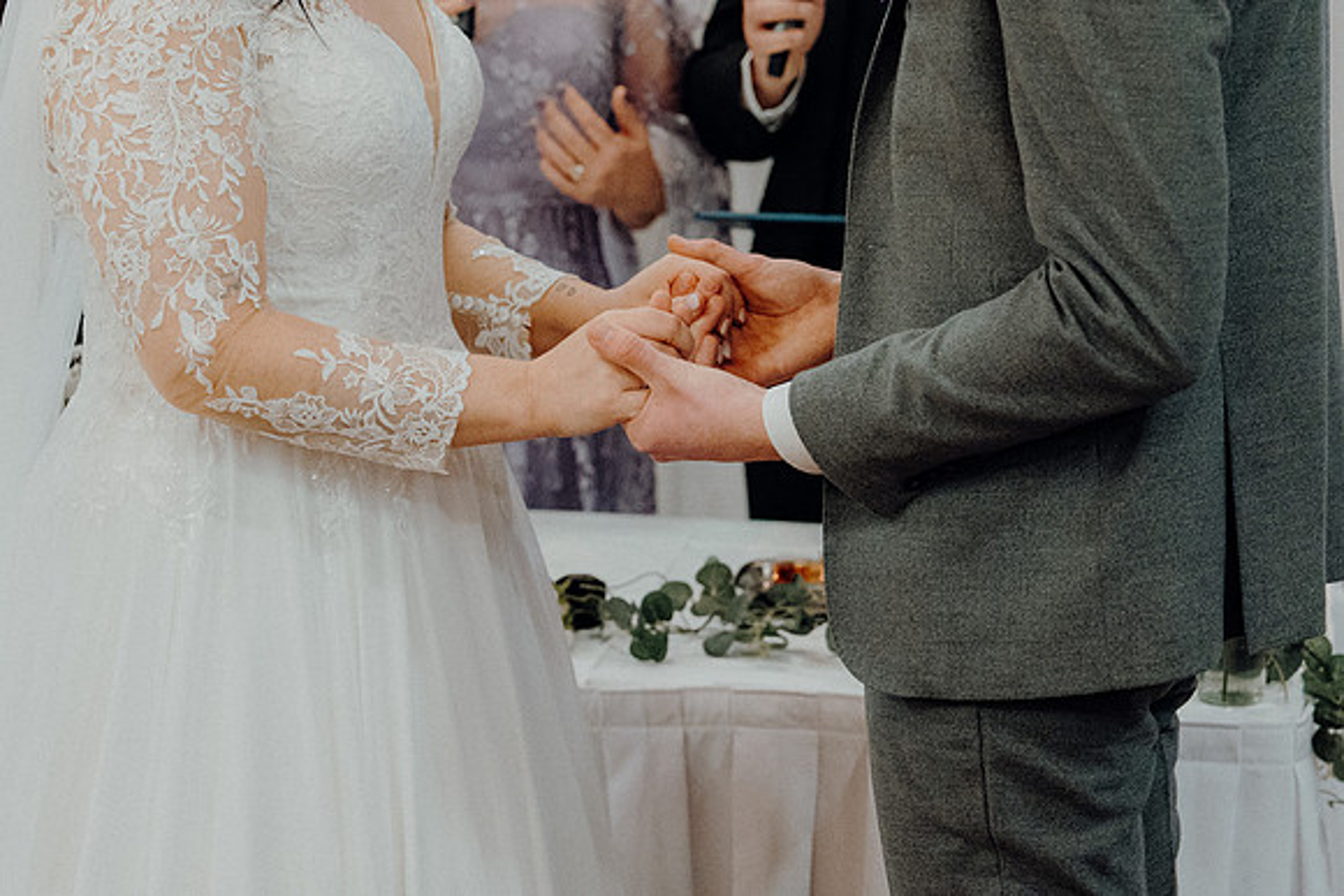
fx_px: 3921
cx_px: 672
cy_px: 448
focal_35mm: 105
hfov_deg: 19.5
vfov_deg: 13.0
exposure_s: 1/200
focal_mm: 70
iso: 5000
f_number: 3.5
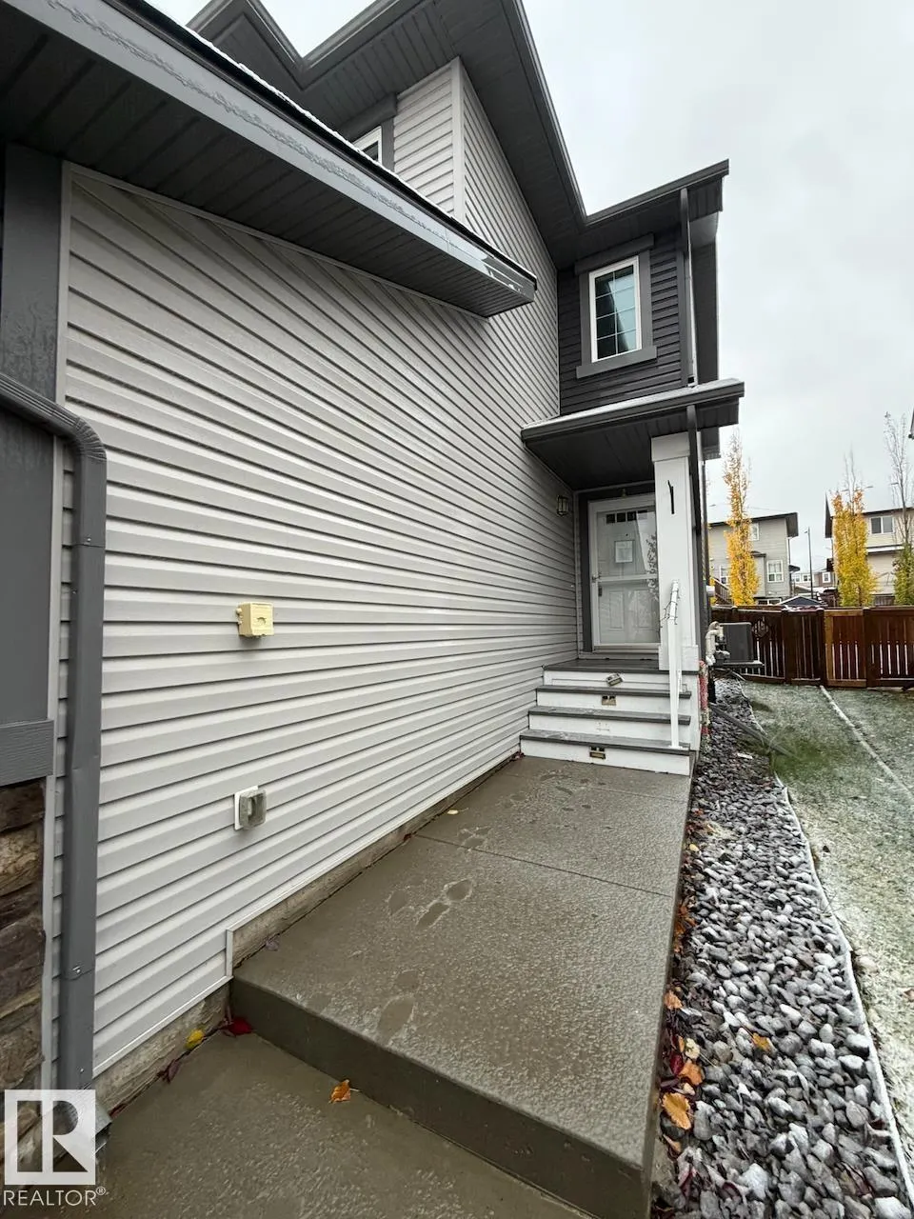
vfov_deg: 102.1
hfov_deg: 85.7
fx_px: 493
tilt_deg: +1.6
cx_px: 457
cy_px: 610
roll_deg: +0.9
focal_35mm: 14
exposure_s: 1/121
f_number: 2.2
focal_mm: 2.22
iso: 320
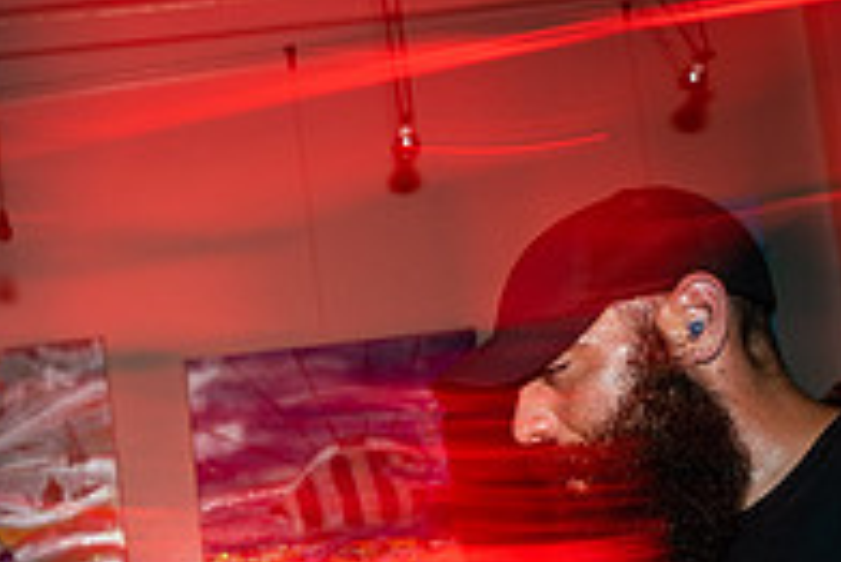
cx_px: 158
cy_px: 609
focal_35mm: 45
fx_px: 1052
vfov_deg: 27.5
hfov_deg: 41.5
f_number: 2.8
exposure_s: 1/10
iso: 160
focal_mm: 14
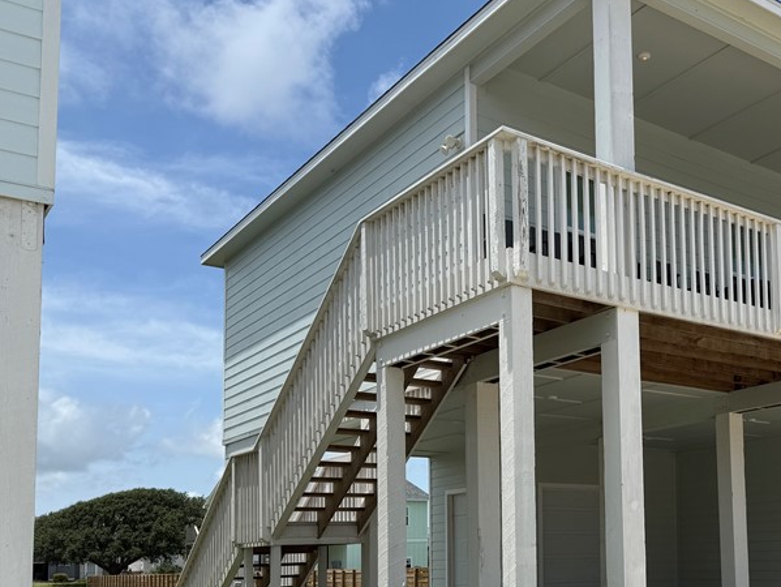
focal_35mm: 41
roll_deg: +1.2
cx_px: 647
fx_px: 926
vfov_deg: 34.1
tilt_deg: +5.1
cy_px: 475
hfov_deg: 43.2
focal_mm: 6.76
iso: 80
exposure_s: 1/6173
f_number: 1.78
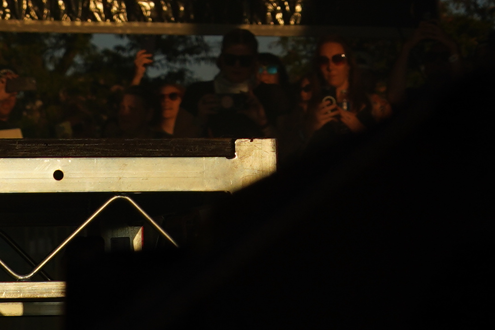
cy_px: -500
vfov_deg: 5.9
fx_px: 3080
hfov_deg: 9.2
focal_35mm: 224
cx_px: 208
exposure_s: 1/800
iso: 100
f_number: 8
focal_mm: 40
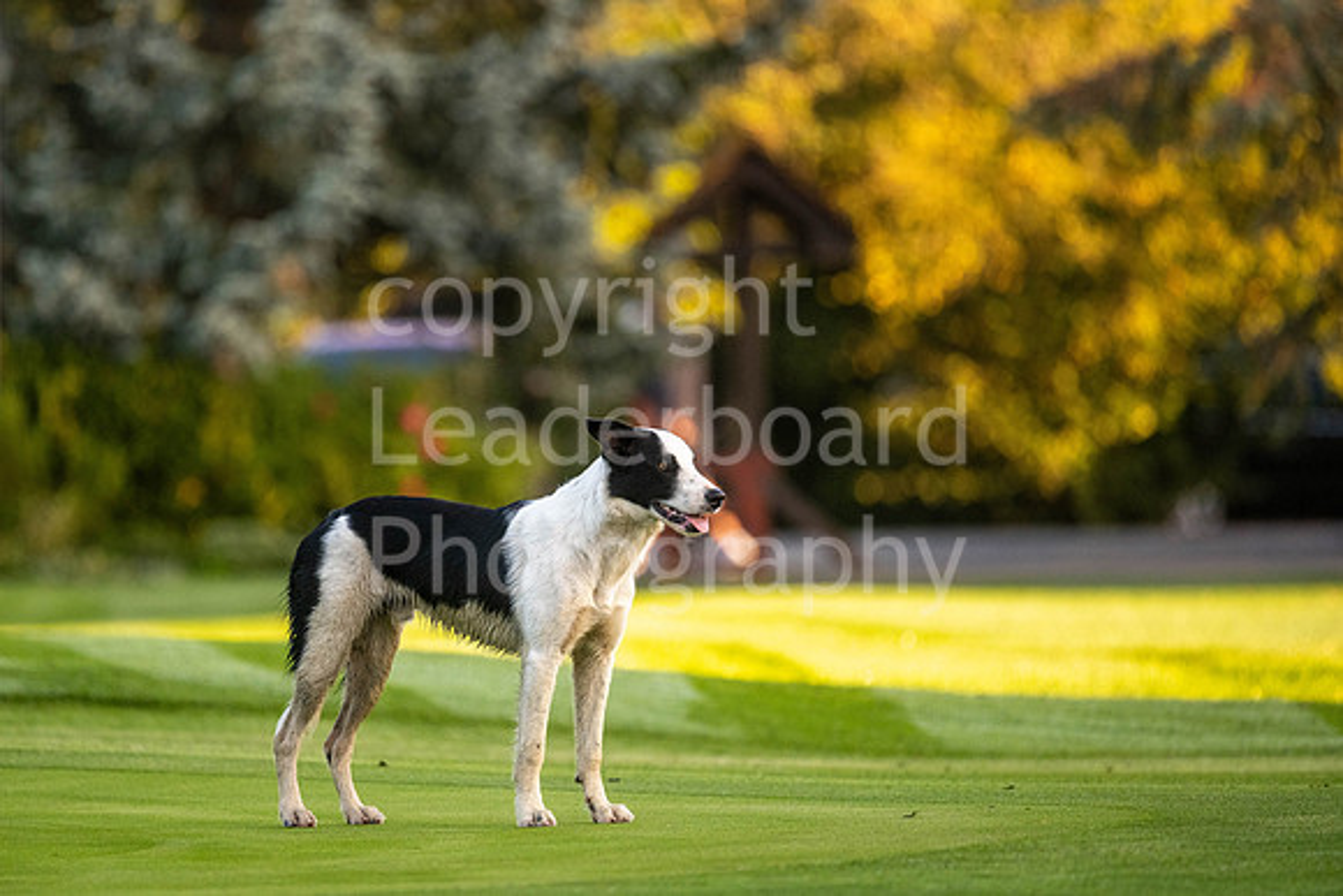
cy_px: 477
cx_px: 544
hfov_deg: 5.7
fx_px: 13388
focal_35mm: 359
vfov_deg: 3.8
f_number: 4
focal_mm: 300
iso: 800
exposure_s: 1/1250
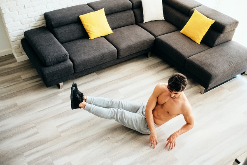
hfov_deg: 54.4
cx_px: 124
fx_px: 240
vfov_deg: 37.9
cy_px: 82
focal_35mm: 35
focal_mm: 23
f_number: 2
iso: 640
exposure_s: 1/60
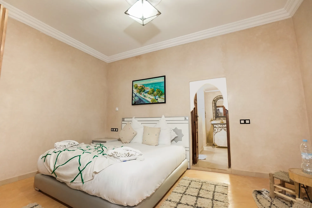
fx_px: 130
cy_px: 104
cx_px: 156
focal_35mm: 15
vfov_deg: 77.3
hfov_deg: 100.4
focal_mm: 10
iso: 4000
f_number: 4
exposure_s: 1/50
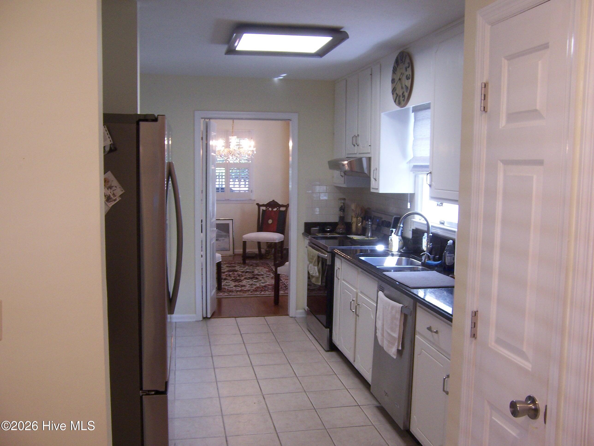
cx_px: 297
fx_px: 566
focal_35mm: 33
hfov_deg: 55.4
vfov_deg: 42.9
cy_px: 223
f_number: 3.4
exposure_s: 1/30
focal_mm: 5.5
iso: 140
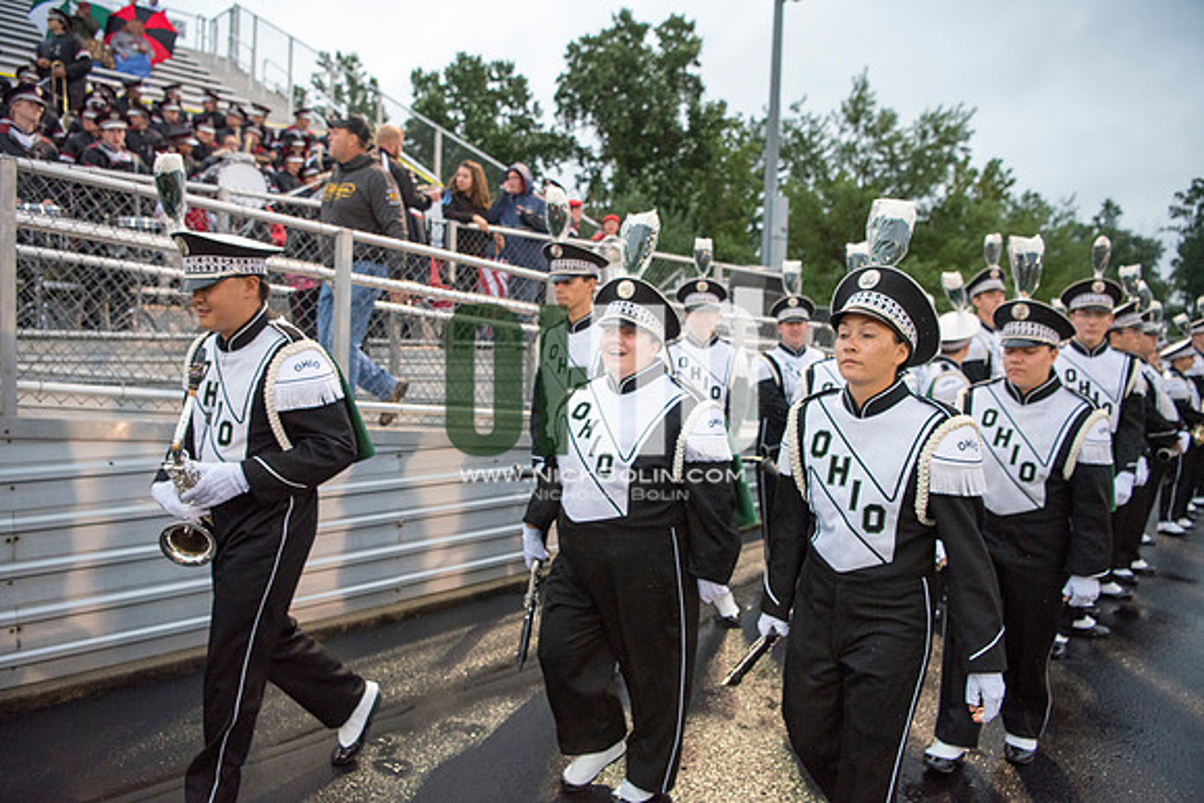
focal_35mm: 24
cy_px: 402
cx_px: 602
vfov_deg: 53.2
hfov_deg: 73.7
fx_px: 803
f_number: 3.2
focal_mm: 24
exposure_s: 1/800
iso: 2000
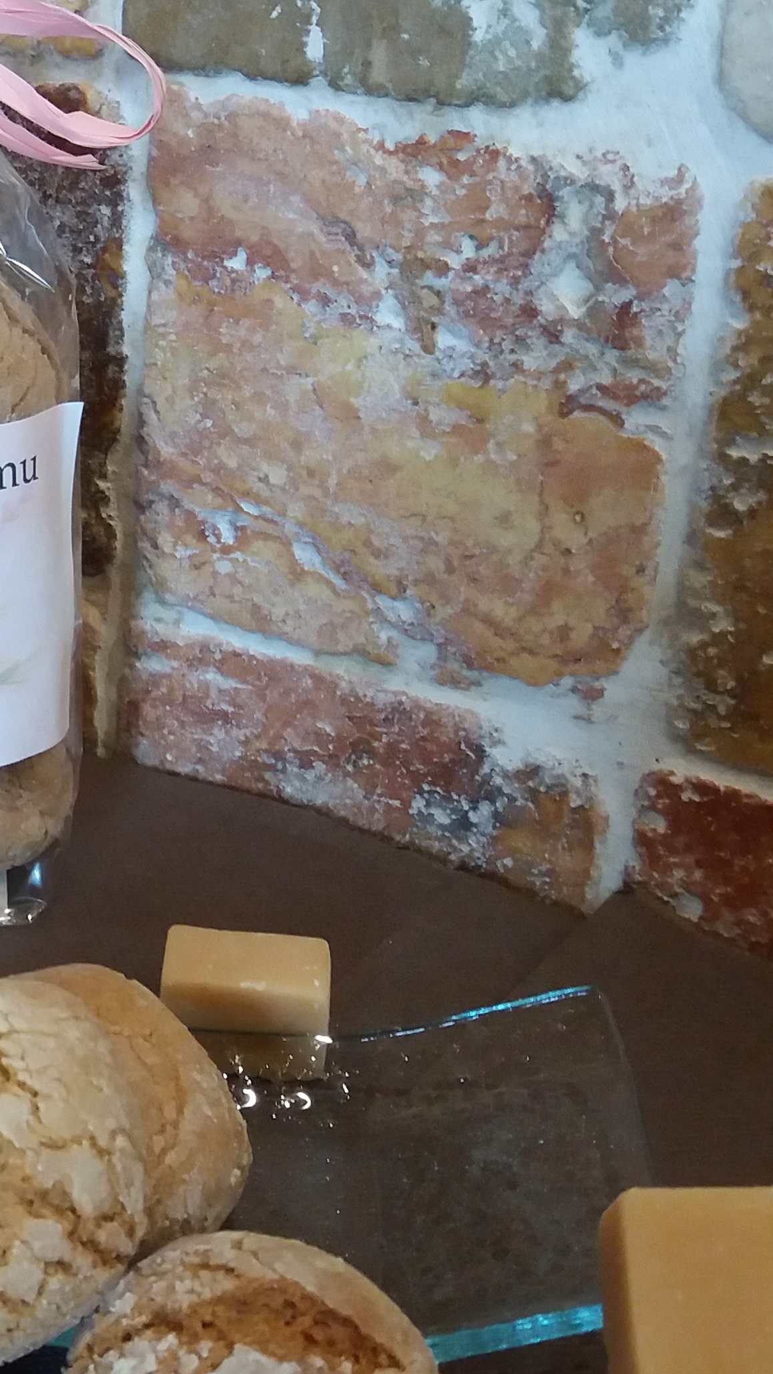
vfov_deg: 34.4
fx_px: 2223
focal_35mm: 61
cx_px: -202
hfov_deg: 18.5
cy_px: 669
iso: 160
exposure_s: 1/20
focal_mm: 3.7
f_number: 1.9
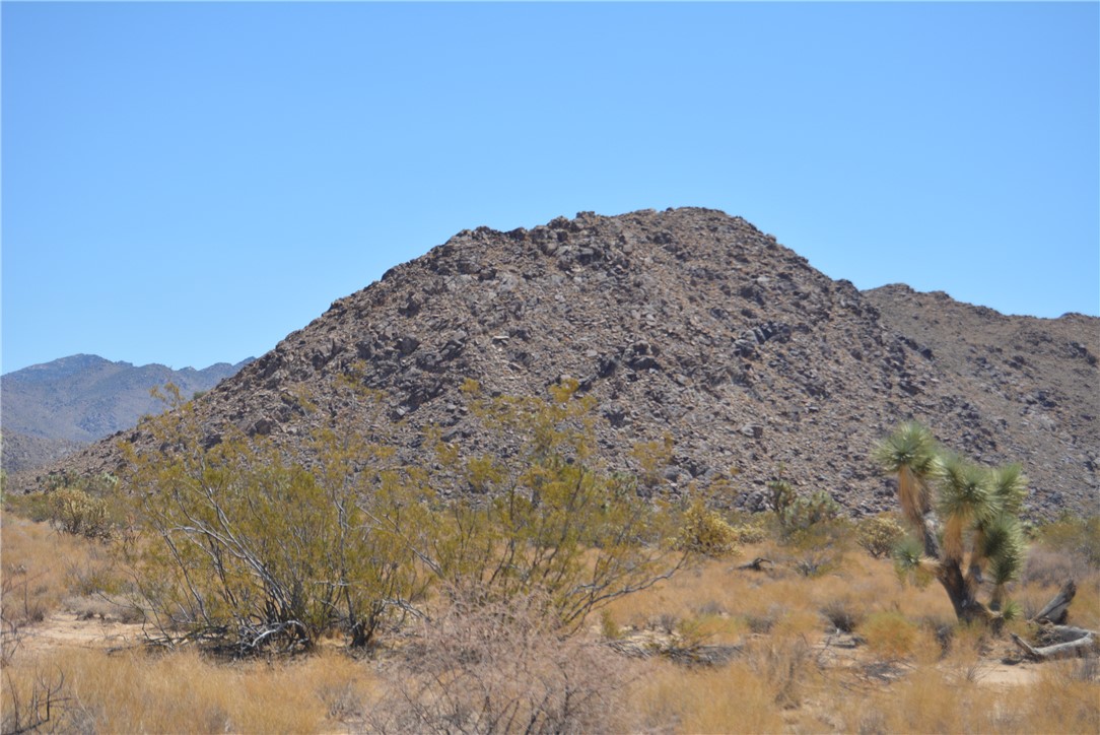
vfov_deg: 16.6
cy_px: 368
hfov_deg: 24.6
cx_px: 550
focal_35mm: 82
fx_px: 2522
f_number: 6.3
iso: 400
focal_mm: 55
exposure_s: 1/1600
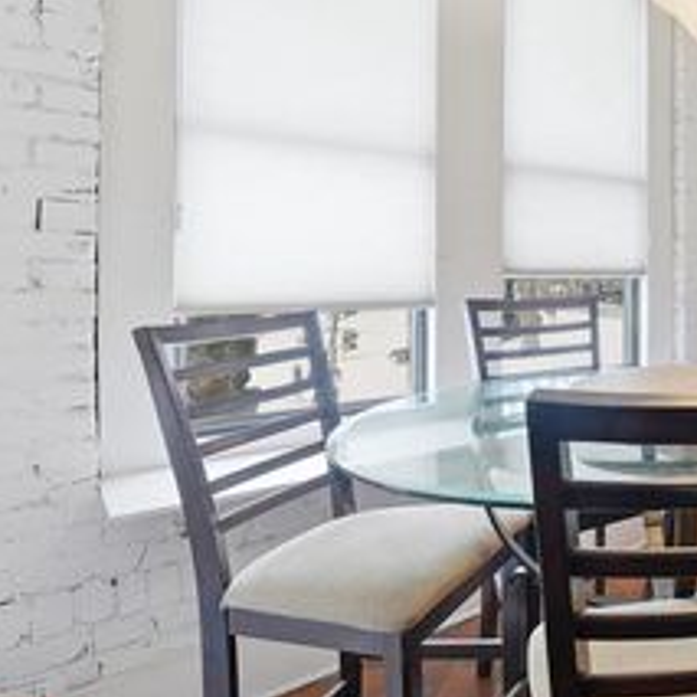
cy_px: 278
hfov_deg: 44.4
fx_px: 638
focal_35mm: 28
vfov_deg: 56.9
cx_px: 759
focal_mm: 14
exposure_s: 1/13
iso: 250
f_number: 9
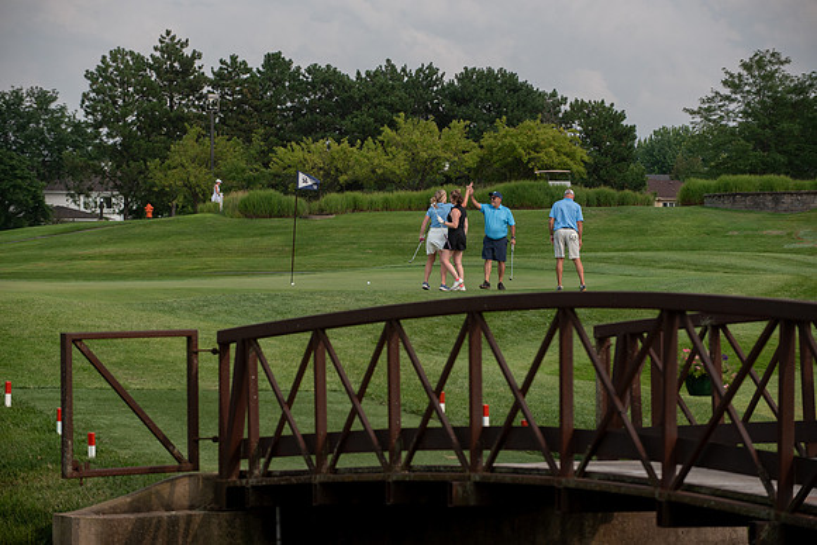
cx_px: 408
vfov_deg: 9.2
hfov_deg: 13.7
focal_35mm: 150
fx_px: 3405
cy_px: 272
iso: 250
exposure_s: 1/1600
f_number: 5
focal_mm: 150
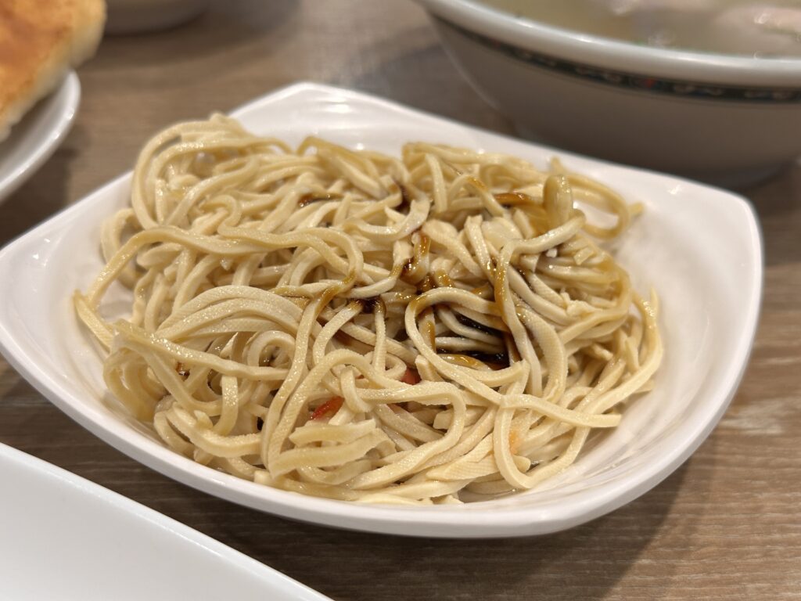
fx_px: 1111
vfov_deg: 30.3
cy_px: 300
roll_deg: -4.8
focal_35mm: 48
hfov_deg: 39.7
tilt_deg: -32.7
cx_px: 400
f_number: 1.78
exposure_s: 1/60
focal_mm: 6.86
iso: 100
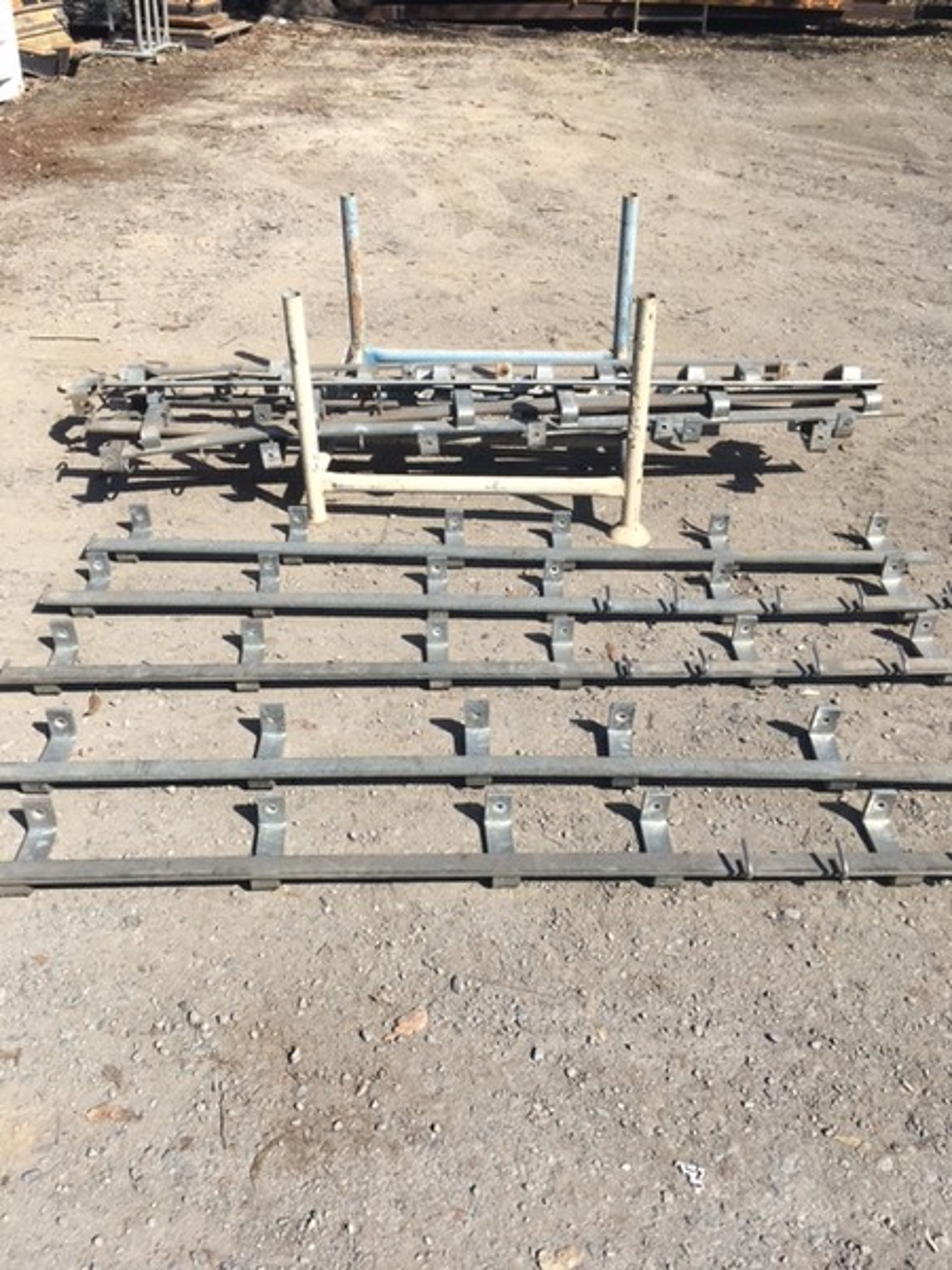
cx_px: 476
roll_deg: -1.2
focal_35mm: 29
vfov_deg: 61.7
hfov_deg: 48.2
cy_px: 635
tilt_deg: -33.2
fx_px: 1063
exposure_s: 1/1603
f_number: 2.2
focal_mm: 4.15
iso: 25
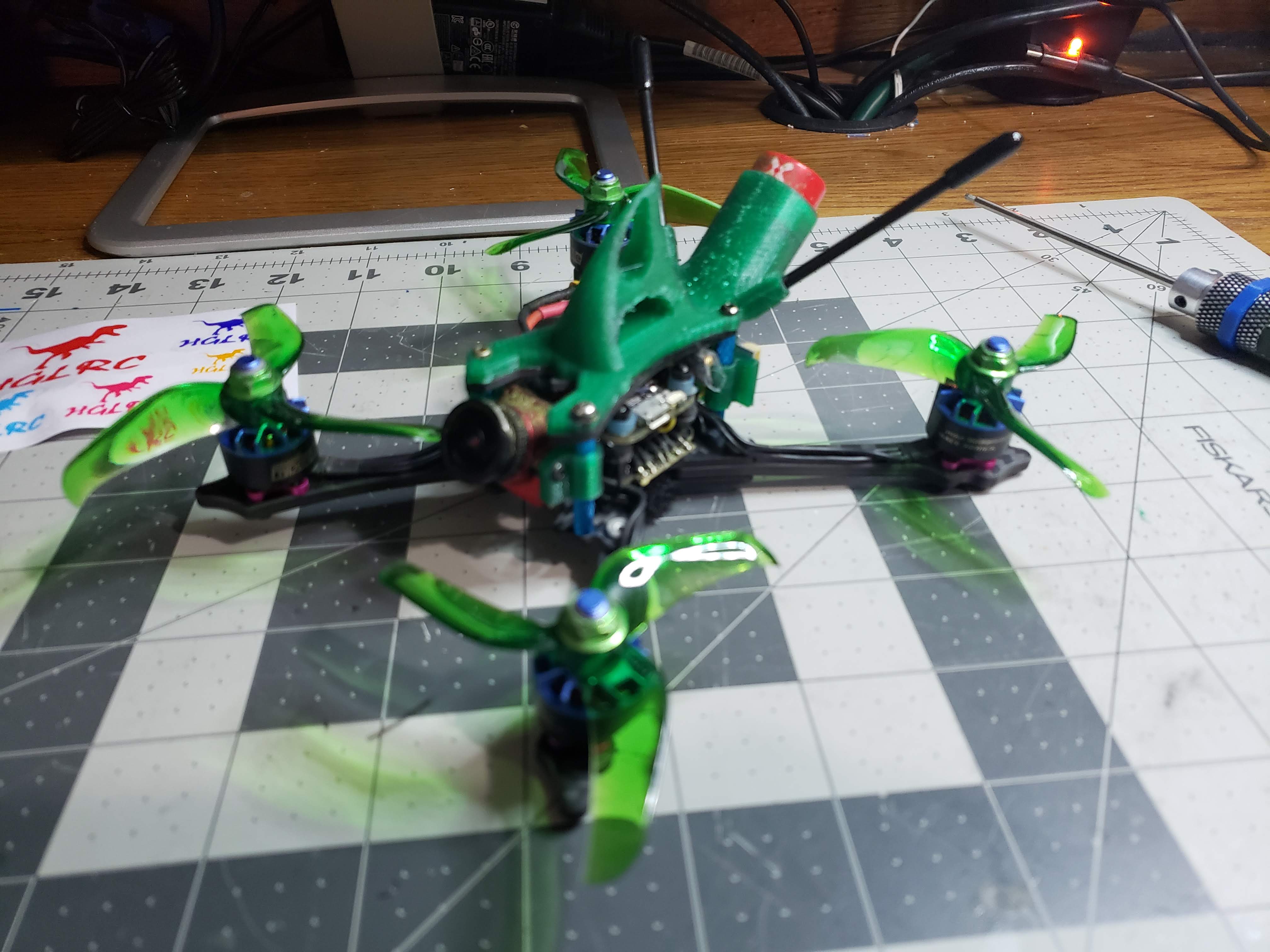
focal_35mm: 26
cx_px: 635
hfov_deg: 67.3
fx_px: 954
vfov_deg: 53.1
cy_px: 476
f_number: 1.5
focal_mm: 4.3
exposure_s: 1/40
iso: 250
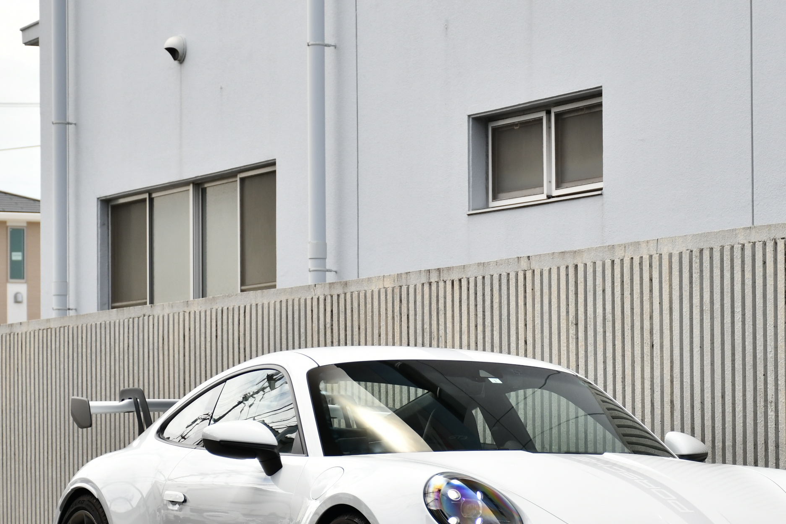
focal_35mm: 134
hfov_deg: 15.3
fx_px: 2926
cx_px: 497
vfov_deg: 10.2
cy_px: 376
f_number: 5
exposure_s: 1/320
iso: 320
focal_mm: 60
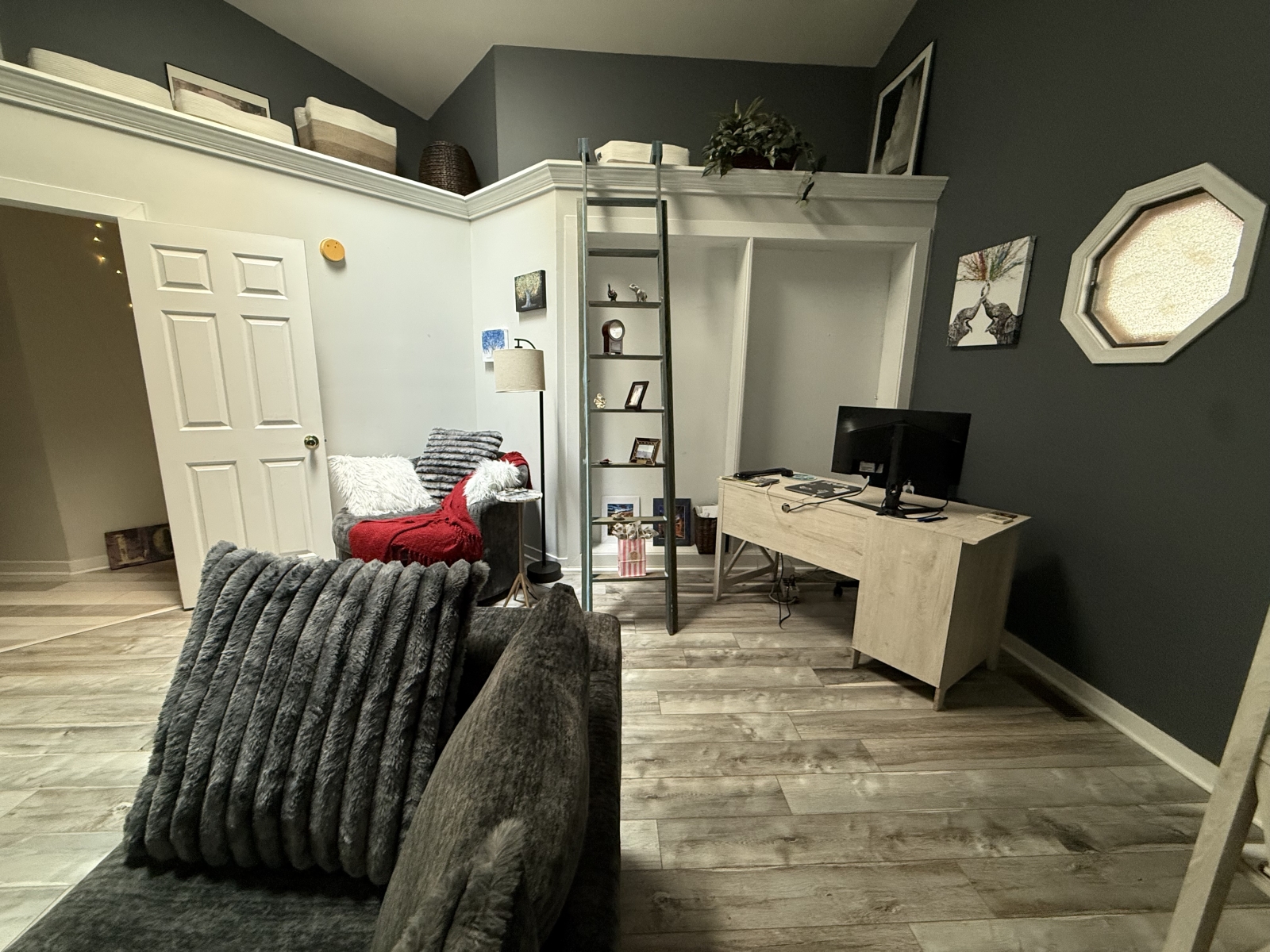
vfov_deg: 85.7
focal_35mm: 14
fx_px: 514
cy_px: 476
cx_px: 635
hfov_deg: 102.1
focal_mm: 2.22
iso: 320
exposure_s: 1/61
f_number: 2.2
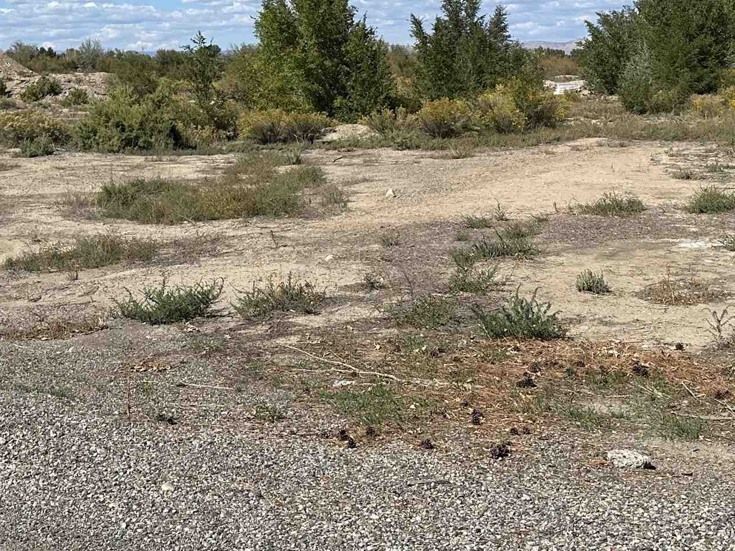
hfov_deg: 33.1
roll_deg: -0.1
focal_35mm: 58
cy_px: 45
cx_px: 283
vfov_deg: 24.4
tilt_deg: +2.0
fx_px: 1231
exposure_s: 1/7042
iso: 80
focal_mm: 6.86
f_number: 1.78
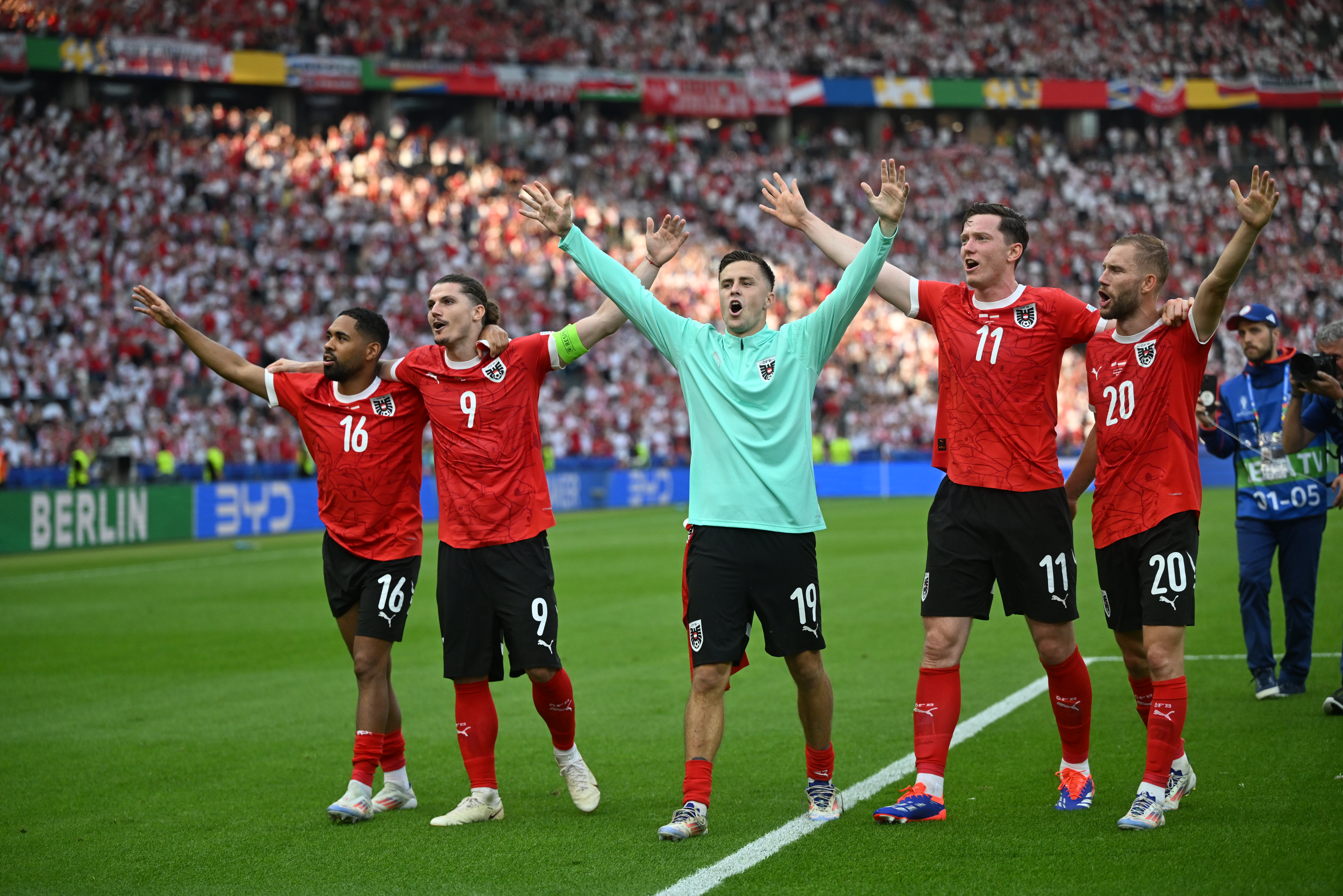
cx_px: 672
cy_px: 448
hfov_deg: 20.2
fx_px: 3768
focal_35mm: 101
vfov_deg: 13.6
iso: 1250
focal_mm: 101
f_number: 2.8
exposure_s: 1/4000
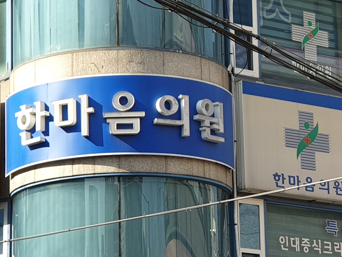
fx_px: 1018
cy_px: 114
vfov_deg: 14.4
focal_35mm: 103
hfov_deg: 18.7
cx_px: 309
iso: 25
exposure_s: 1/315
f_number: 2.4
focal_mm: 6
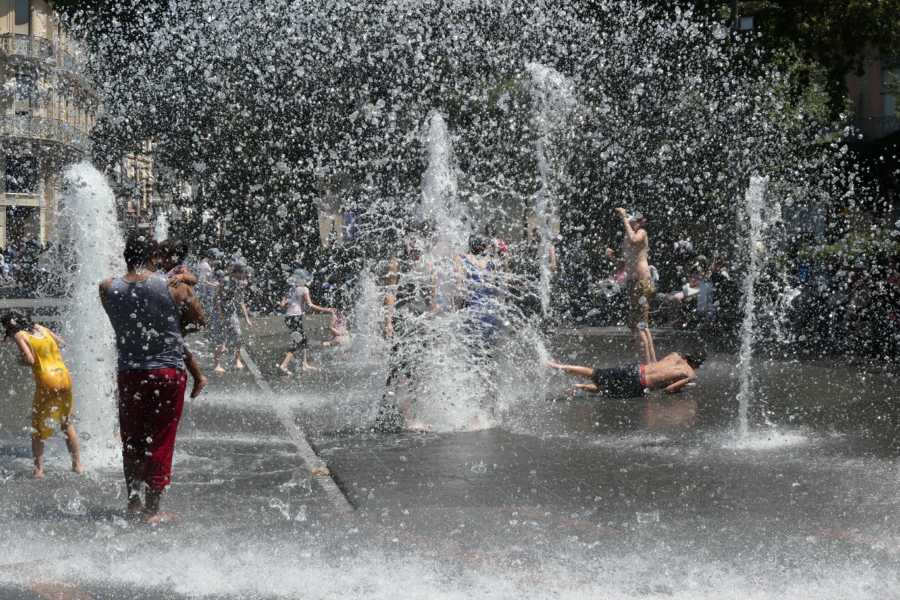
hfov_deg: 33.9
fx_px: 1475
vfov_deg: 23.0
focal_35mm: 59
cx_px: 450
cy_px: 300
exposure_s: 1/1600
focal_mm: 21.5
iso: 200
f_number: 4.4
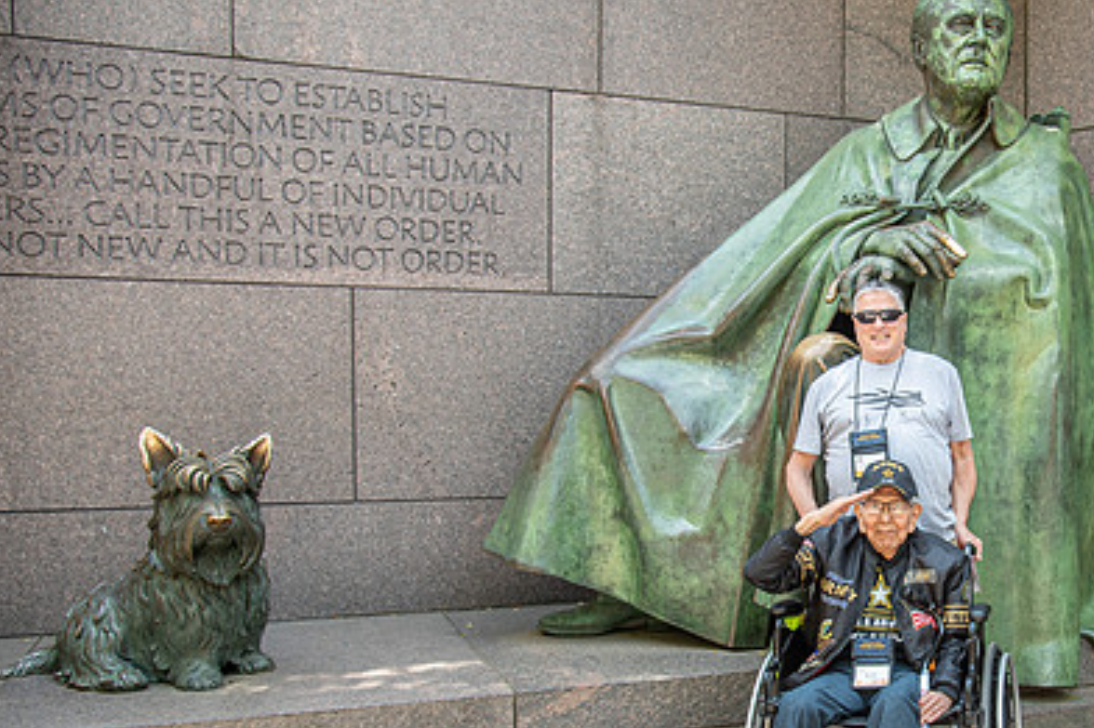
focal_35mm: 39
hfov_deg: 46.8
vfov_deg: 34.0
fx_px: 1185
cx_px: 880
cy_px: 453
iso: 100
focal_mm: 24
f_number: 4
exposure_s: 1/125
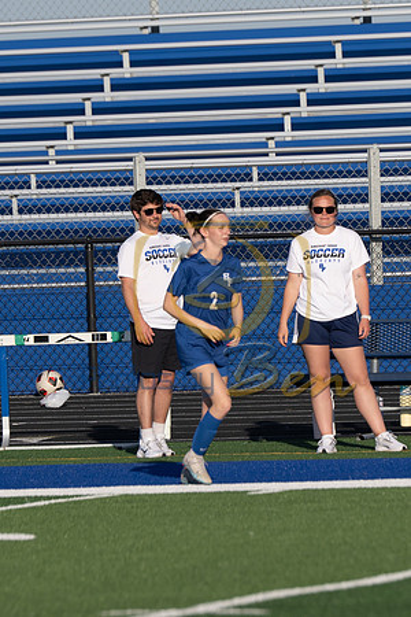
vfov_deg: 3.7
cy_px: 289
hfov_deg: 2.4
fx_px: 9660
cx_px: 254
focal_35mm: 564
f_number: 4.5
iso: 160
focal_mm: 200
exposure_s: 1/1600
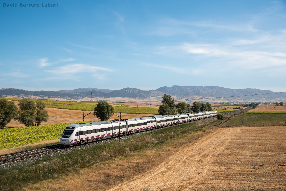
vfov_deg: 31.9
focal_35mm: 42
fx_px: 334
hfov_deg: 46.4
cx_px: 143
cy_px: 96
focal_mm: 42
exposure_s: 1/500
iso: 100
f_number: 7.1
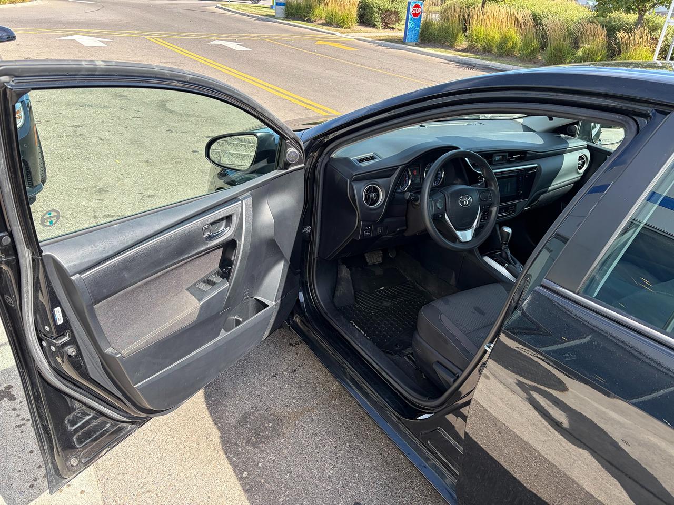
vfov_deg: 53.1
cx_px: 337
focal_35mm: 26
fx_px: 506
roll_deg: -3.6
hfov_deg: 67.3
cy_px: 252
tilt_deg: -26.2
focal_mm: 5.96
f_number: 1.6
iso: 50
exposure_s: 1/571
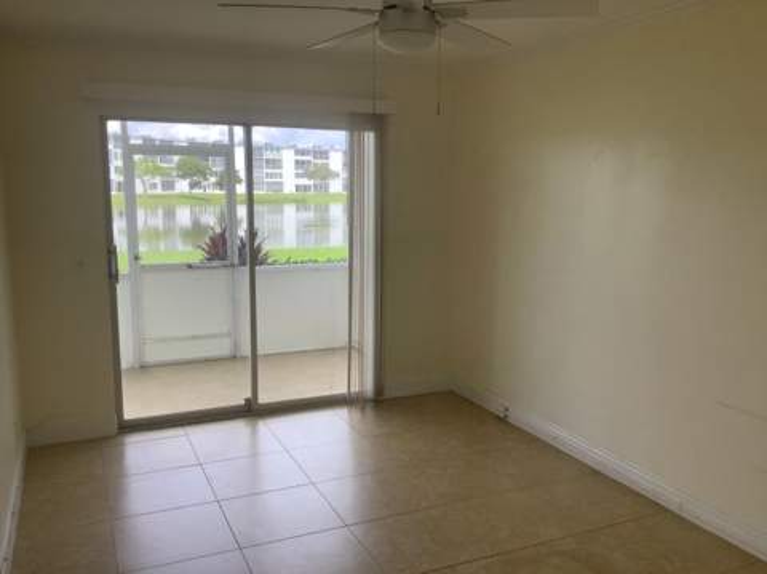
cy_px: 287
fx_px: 686
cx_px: 384
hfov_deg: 58.4
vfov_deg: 45.4
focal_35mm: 31
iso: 25
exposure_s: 1/119
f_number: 2.4
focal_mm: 3.3
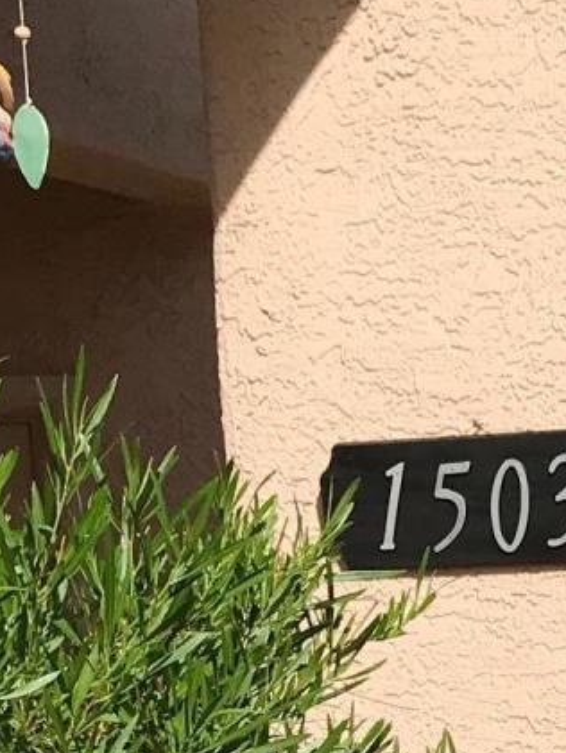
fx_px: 2898
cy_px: 1175
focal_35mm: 133
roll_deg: +1.9
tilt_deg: -6.6
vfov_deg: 13.8
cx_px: 924
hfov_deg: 10.6
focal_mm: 3.99
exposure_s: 1/3096
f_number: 1.8
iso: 20
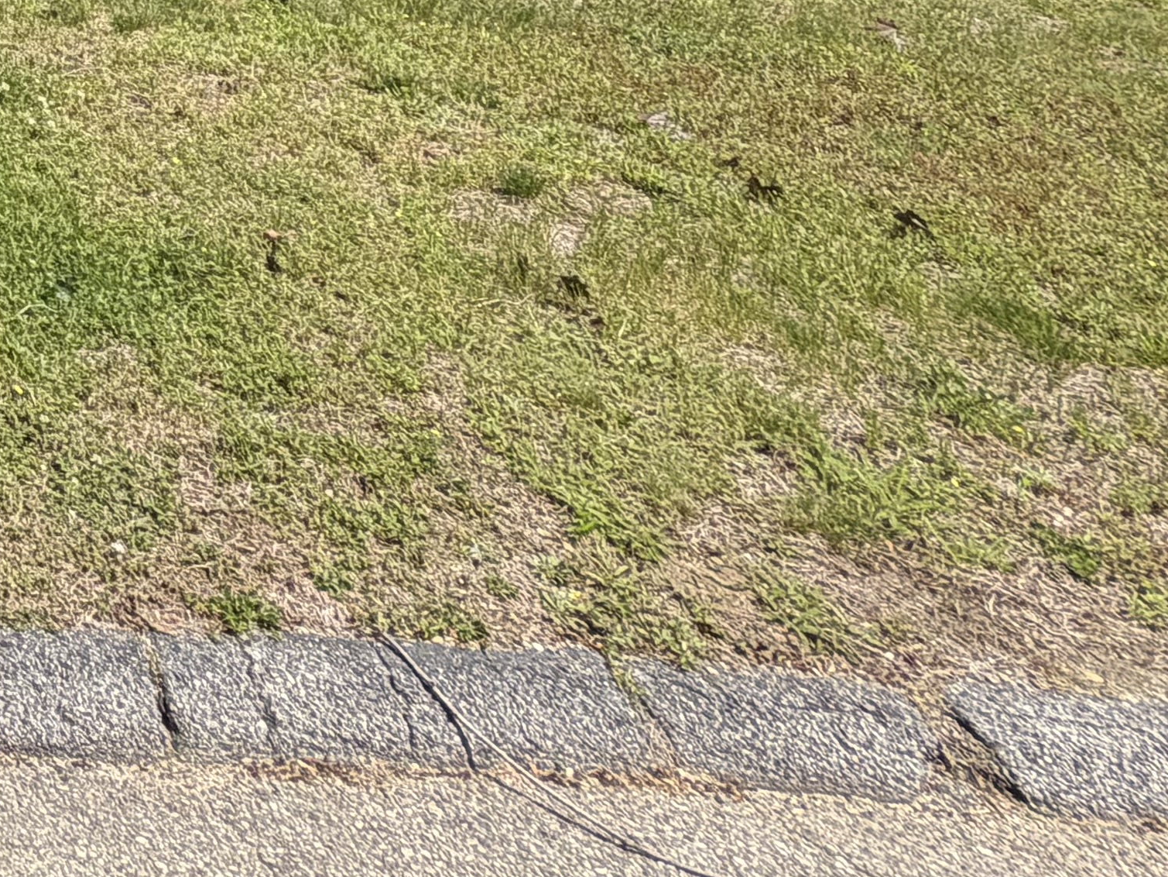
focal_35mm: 53
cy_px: -647
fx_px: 1788
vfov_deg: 20.5
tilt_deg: +3.2
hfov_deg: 25.7
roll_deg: -0.7
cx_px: -634
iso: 32
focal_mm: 2.22
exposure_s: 1/770
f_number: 2.2
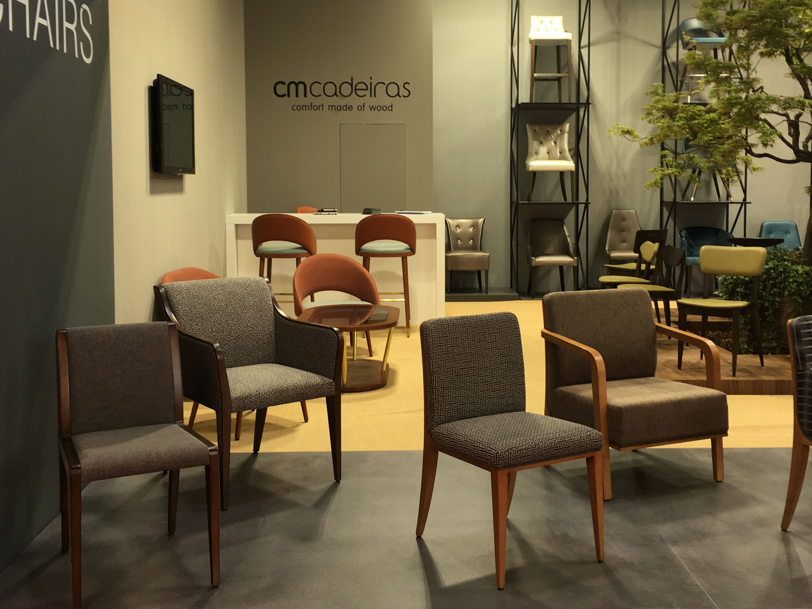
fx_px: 915
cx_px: 406
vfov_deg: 36.8
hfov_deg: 47.9
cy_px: 304
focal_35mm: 39
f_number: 2.2
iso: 32
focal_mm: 4.15
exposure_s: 1/50
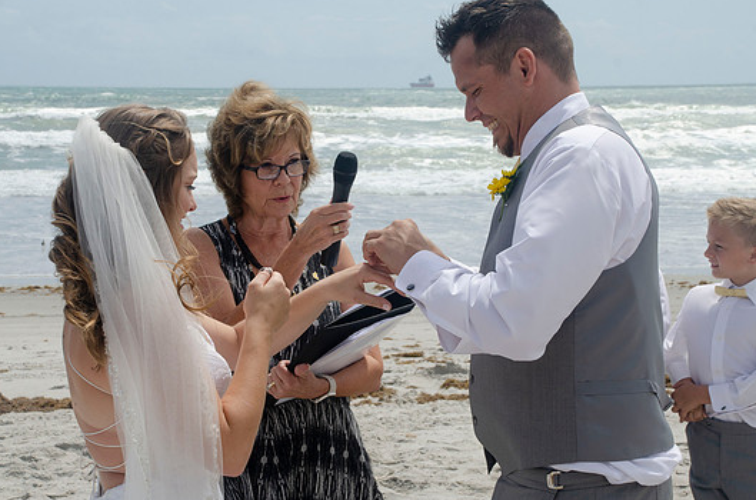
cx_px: 397
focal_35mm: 79
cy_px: 230
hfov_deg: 25.7
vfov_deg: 17.2
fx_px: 1655
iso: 100
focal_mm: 48
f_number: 11
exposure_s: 1/250
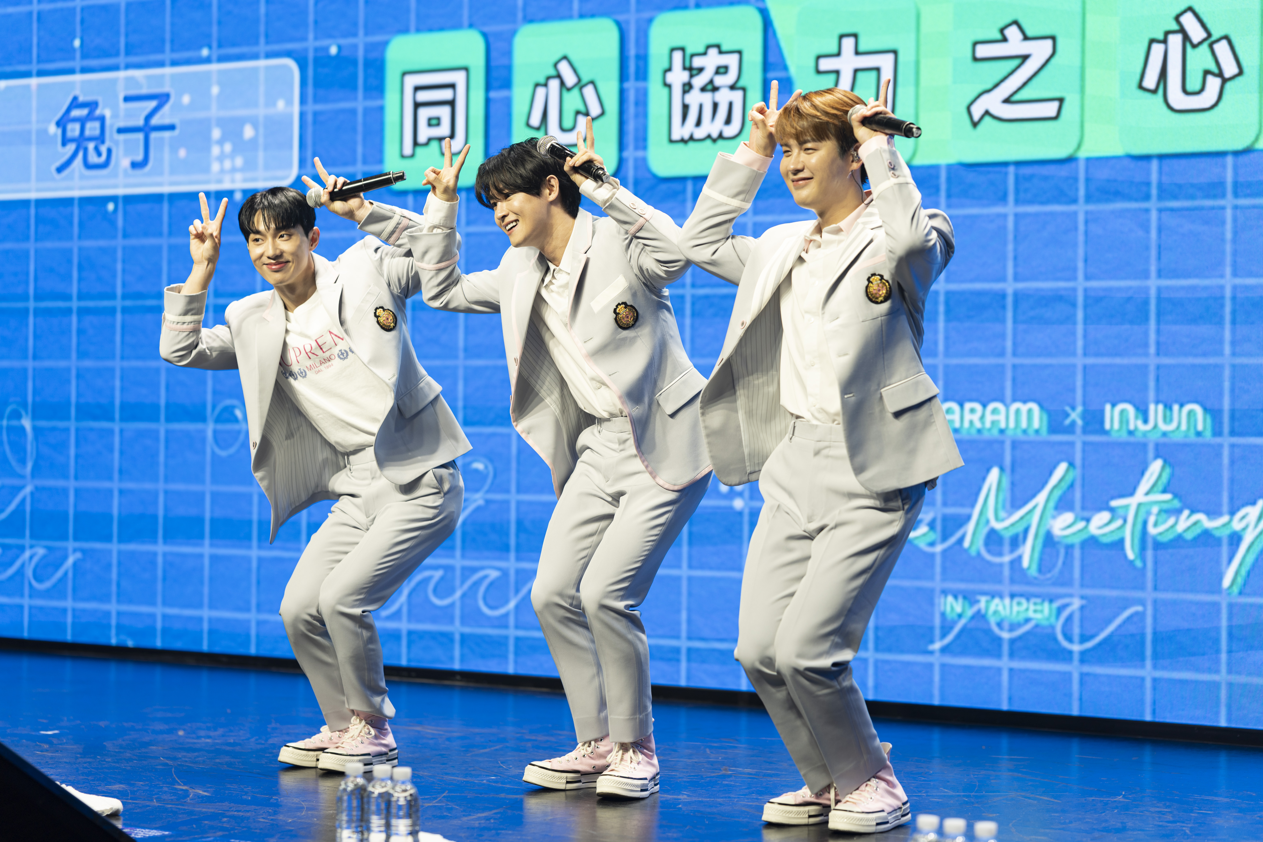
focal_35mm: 85
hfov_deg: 23.9
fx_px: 2982
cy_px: 421
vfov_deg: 16.1
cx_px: 632
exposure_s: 1/60
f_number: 2.2
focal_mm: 85
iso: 100
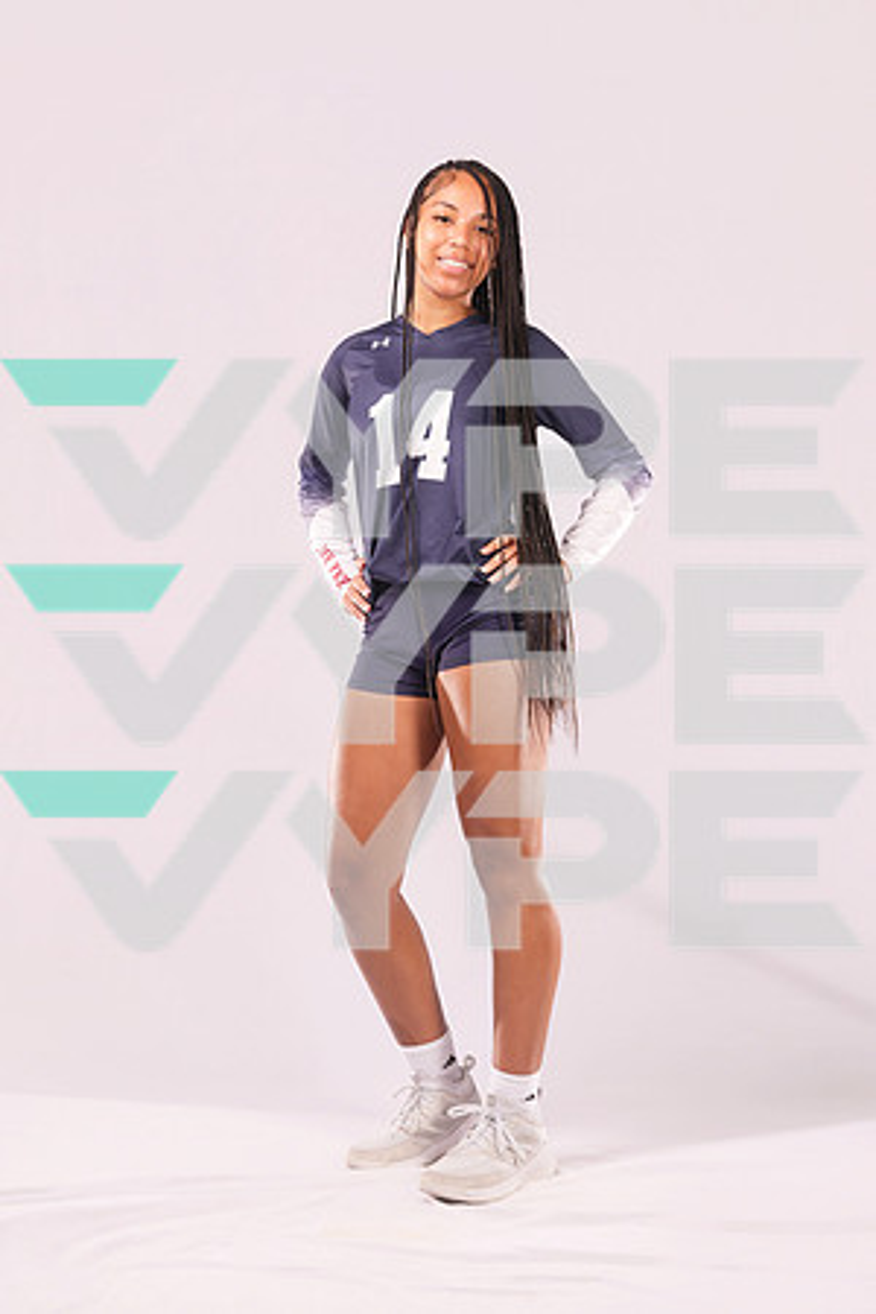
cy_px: 657
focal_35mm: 34
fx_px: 1241
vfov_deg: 55.8
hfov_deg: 38.9
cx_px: 438
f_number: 6.3
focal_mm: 34
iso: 200
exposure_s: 1/100
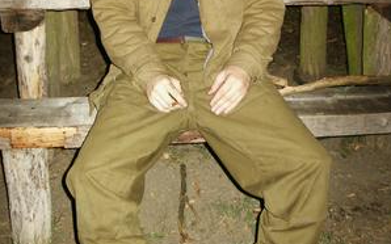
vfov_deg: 23.8
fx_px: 565
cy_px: 29
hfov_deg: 38.2
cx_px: 199
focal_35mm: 53
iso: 200
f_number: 3
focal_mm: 7.18
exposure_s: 1/45
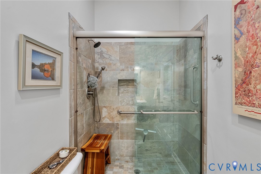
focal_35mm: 16
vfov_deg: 73.8
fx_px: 116
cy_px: 87
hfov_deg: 96.7
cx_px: 130
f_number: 8
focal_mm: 16
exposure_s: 1/4
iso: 800
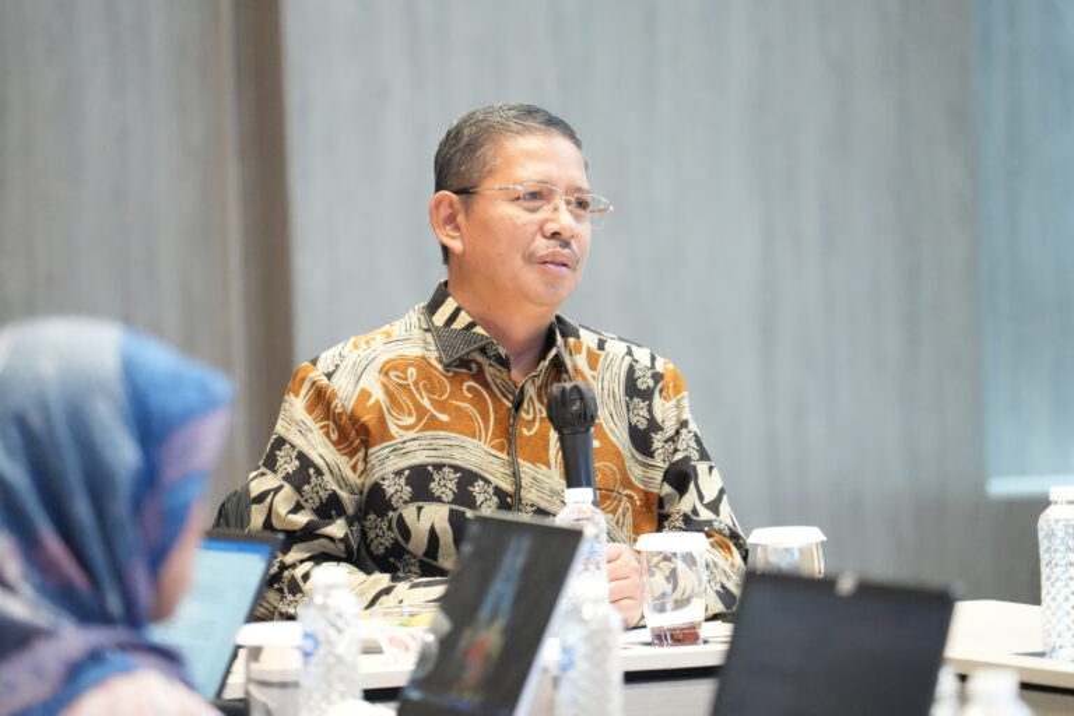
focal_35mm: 251
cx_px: 537
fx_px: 7488
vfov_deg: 5.5
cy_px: 358
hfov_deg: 8.2
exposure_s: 1/80
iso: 12800
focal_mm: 251
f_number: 5.6
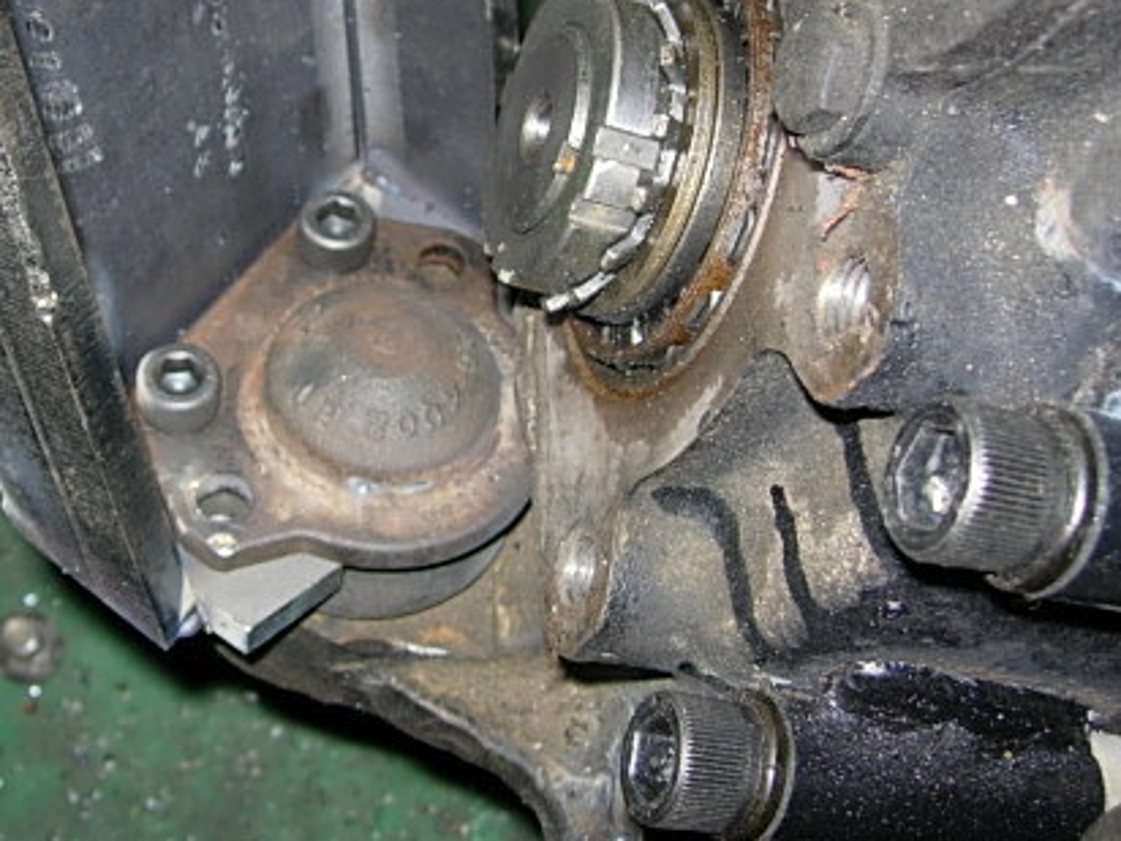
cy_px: 288
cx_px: 392
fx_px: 1911
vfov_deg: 24.7
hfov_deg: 32.5
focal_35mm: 59
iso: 79
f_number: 2.8
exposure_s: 1/64
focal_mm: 7.8
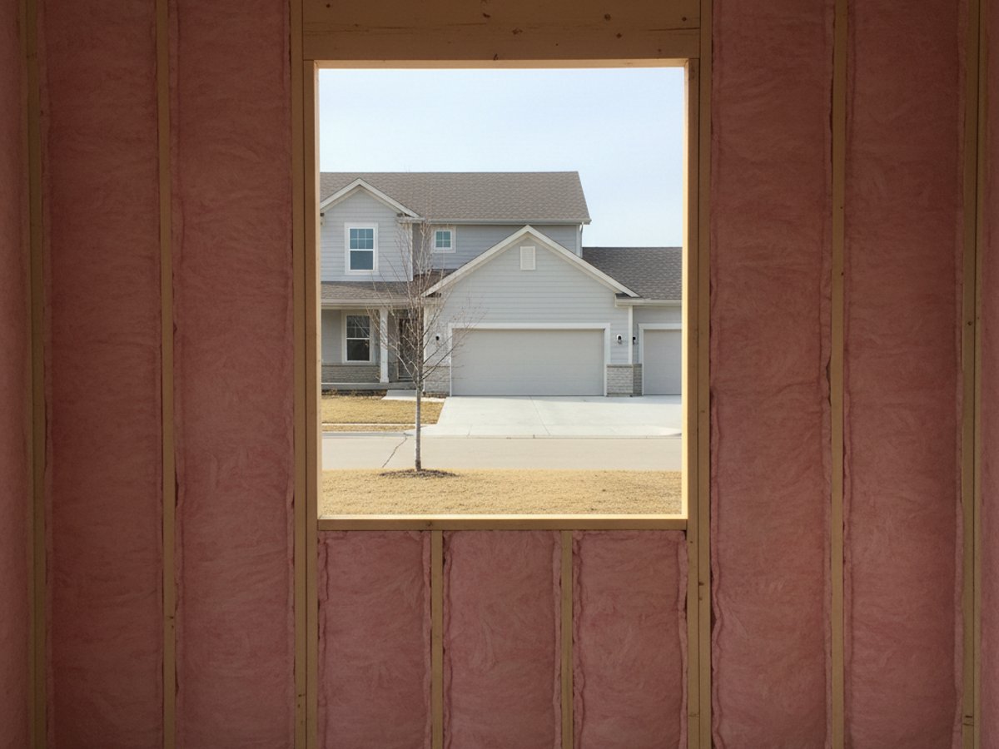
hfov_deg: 67.3
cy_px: 374
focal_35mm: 26
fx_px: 750
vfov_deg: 53.1
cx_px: 500
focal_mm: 5.7
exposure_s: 1/1144
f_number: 1.6
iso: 554
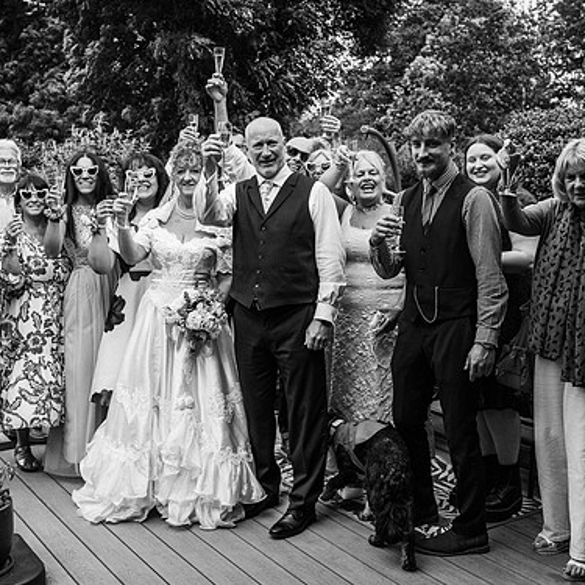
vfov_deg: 36.8
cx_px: 236
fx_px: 880
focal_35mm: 46
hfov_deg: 36.7
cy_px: 292
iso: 100
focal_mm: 35
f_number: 4
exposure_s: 1/640
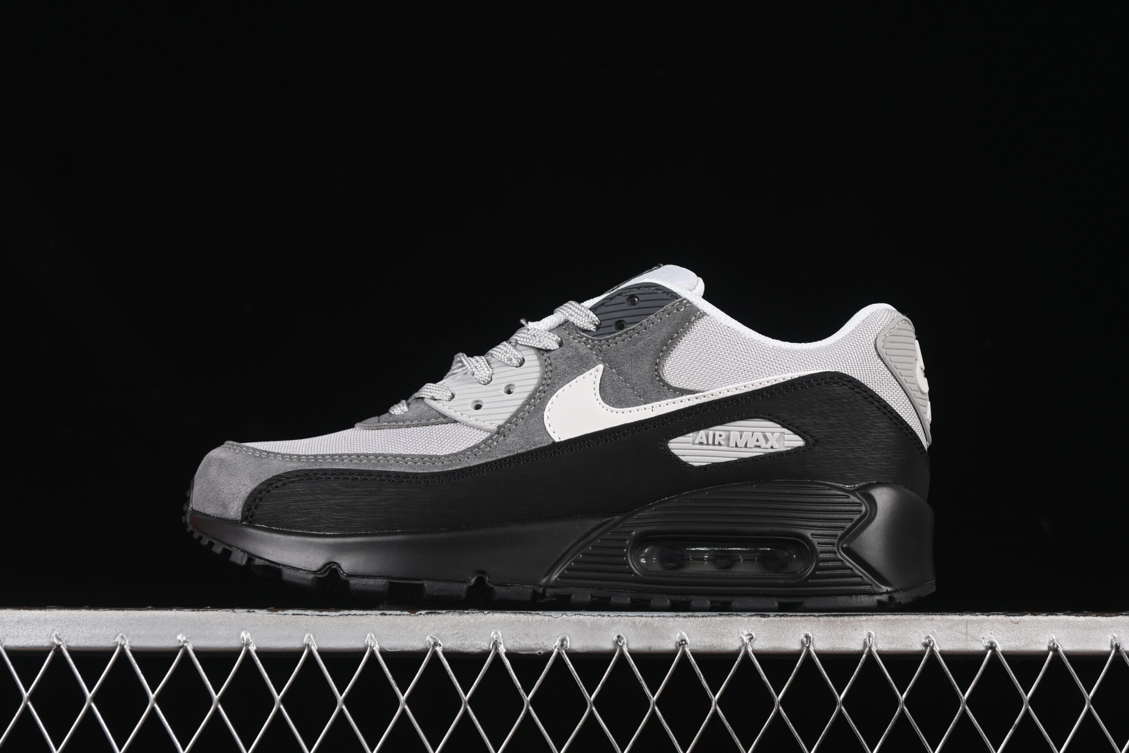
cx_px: 564
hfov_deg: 27.0
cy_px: 376
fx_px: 2352
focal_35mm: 75
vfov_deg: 18.2
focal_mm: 50
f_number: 7.1
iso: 160
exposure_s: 1/80
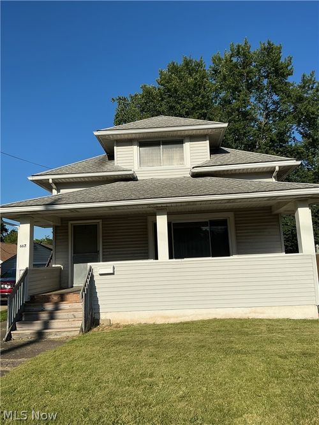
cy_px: 212
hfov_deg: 48.2
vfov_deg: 61.7
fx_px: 356
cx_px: 160
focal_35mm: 29
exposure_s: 1/3322
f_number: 1.8
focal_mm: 3
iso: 25
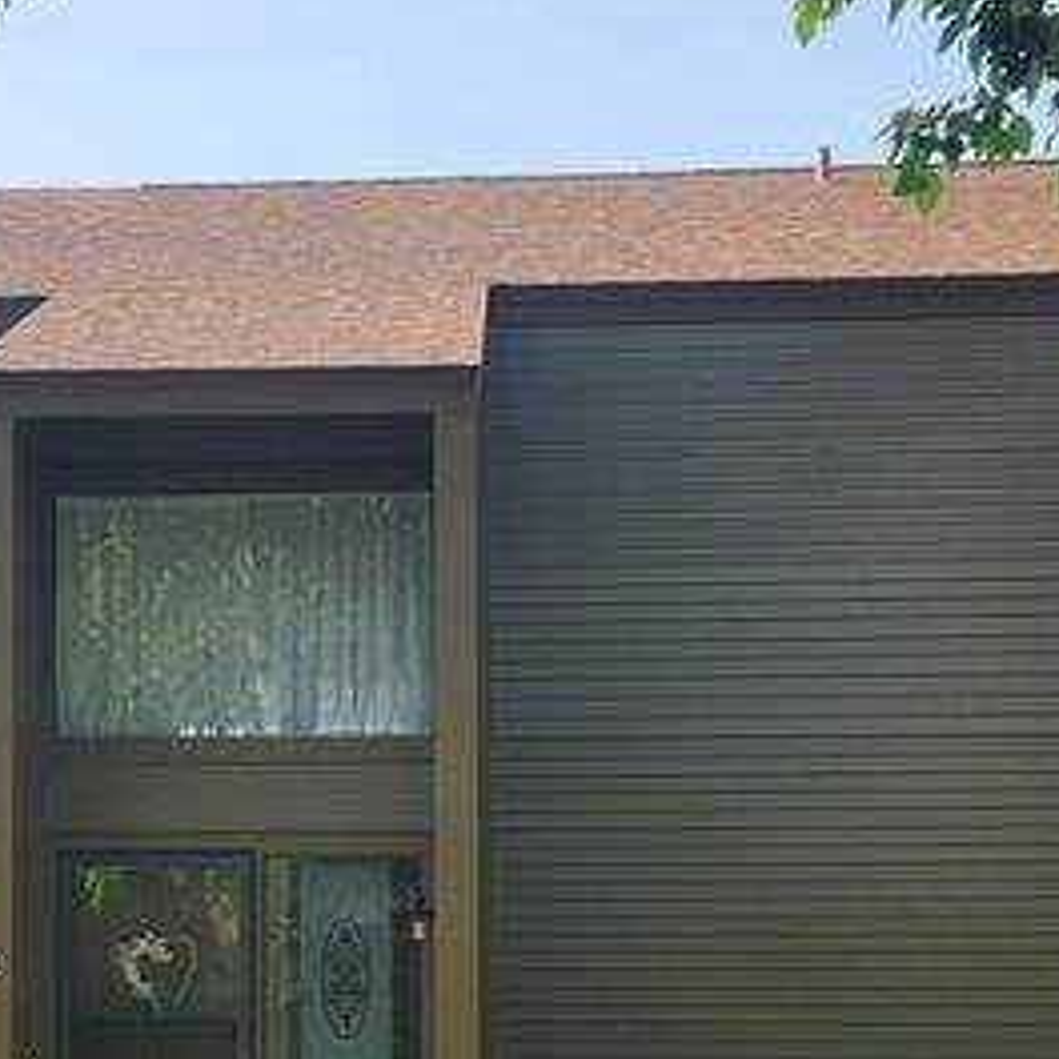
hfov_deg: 21.7
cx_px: 265
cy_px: 947
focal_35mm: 79
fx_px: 2734
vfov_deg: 21.4
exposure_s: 1/1067
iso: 20
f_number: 1.8
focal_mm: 5.4
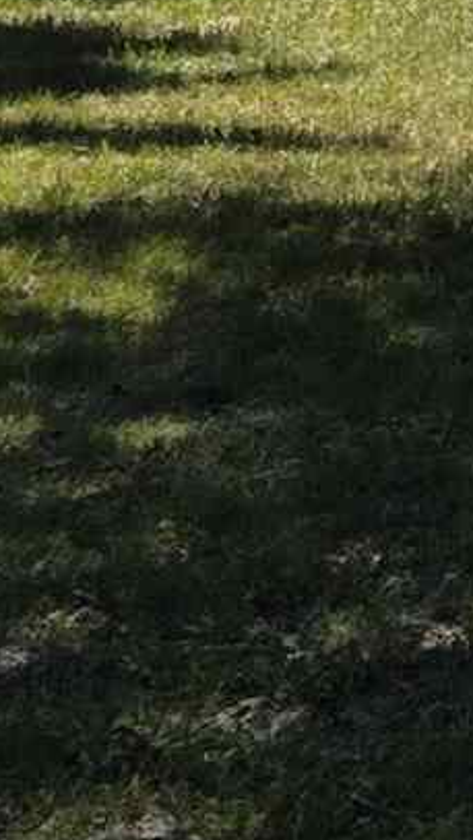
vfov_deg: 10.8
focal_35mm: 189
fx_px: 4213
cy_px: -592
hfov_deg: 5.2
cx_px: 2270
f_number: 1.7
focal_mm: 6.3
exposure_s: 1/3598
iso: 80
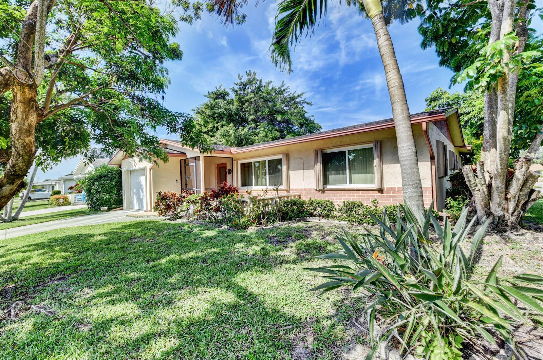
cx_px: 272
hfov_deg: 100.5
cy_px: 180
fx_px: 226
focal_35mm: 15
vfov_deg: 77.1
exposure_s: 1/1250
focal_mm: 10
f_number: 8
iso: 640
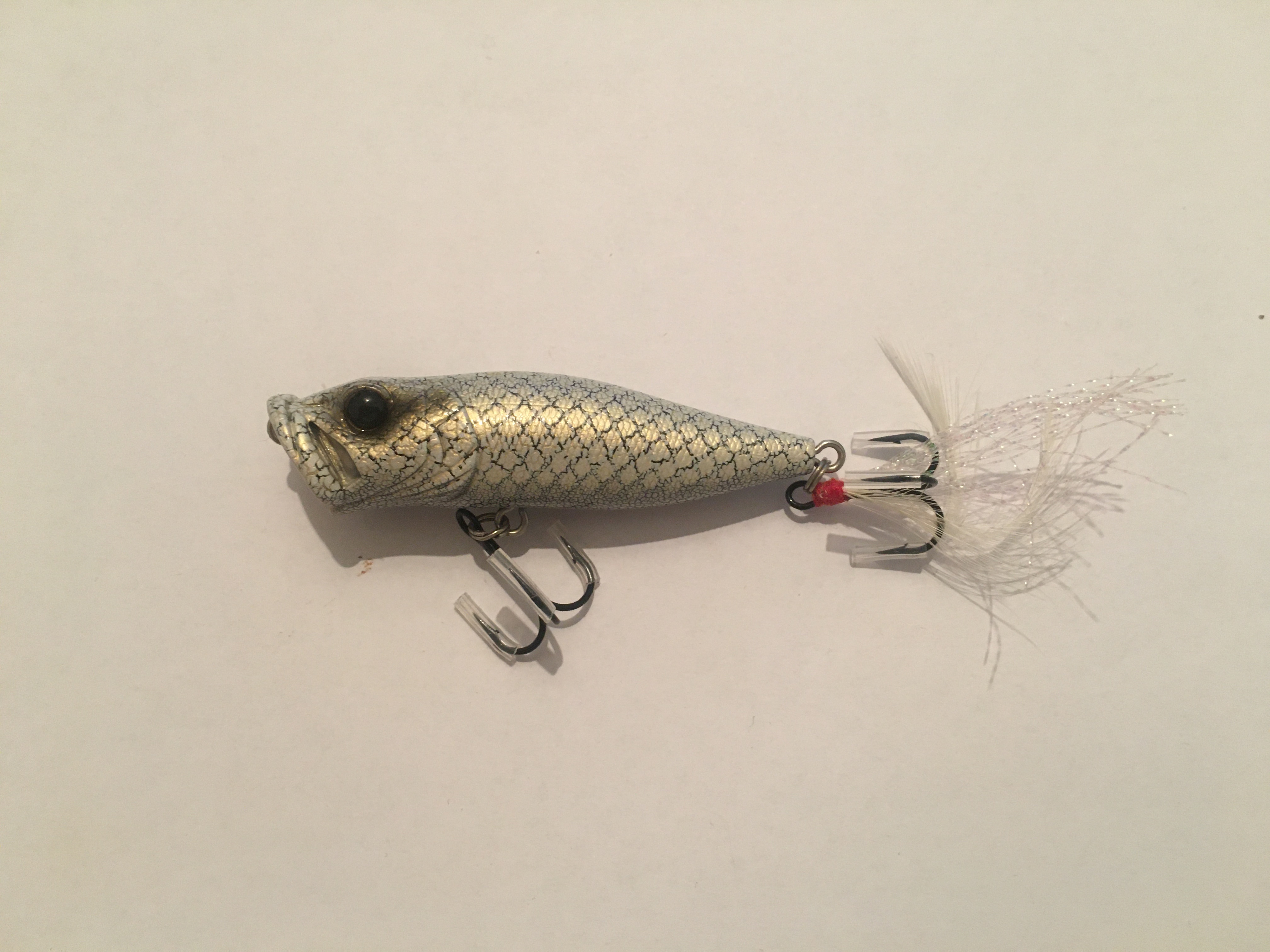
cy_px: 476
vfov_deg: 48.2
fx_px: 1064
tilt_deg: -80.9
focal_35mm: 29
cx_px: 635
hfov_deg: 61.7
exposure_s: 1/33
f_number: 2.2
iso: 160
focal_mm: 4.15
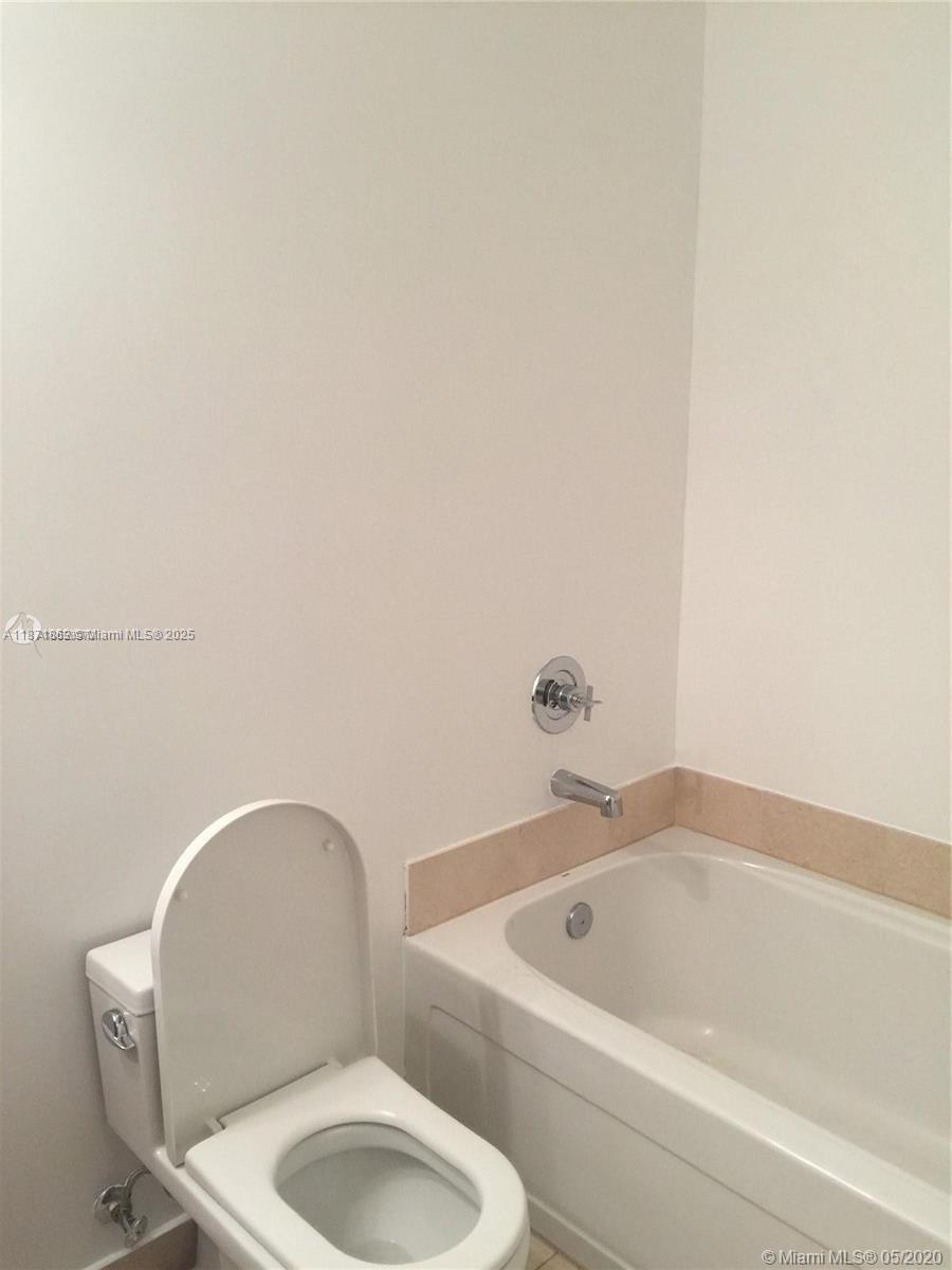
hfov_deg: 48.2
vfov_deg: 61.7
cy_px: 635
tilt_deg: -10.5
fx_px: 1063
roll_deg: +0.8
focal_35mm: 29
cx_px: 476
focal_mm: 4.15
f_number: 2.2
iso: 50
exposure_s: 1/30
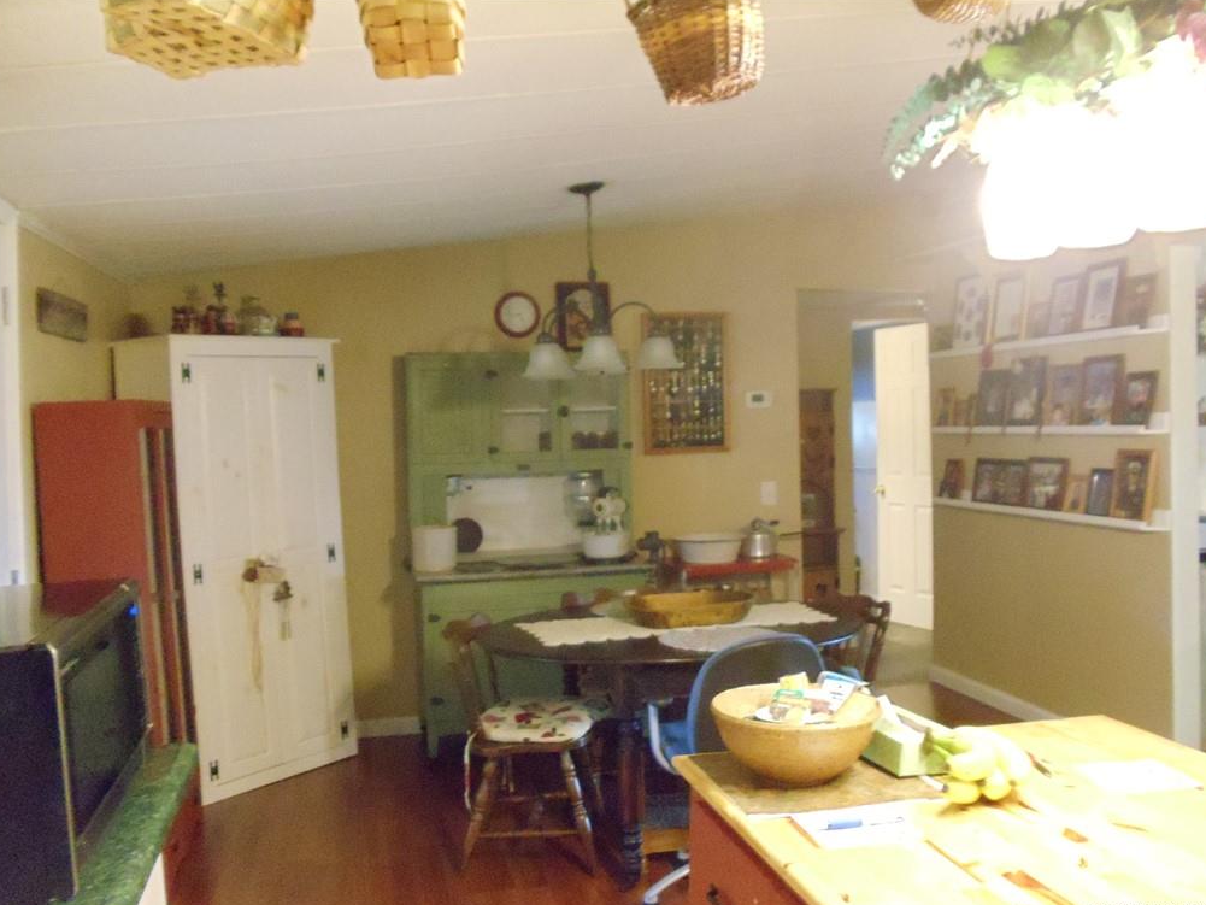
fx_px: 1568
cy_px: 458
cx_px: 606
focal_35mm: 45
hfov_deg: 42.1
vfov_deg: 32.2
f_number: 3.5
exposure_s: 1/30
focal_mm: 6
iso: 1600
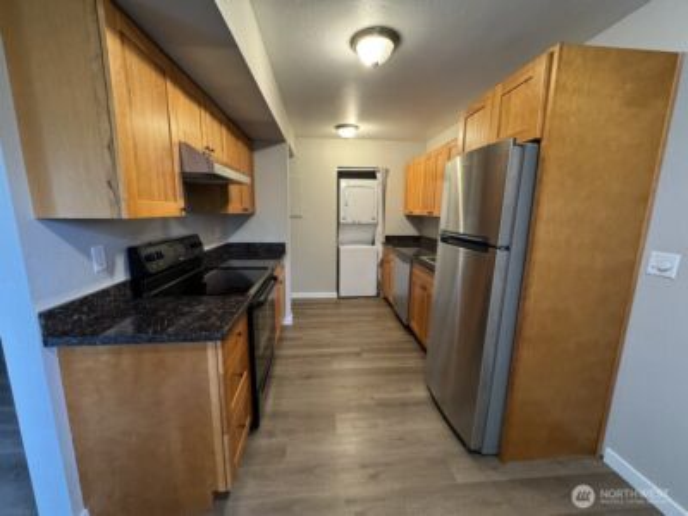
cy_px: 258
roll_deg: -0.8
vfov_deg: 85.7
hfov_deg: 102.1
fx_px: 278
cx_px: 344
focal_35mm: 14
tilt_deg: -9.3
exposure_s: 1/60
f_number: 2.2
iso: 500
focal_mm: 2.22
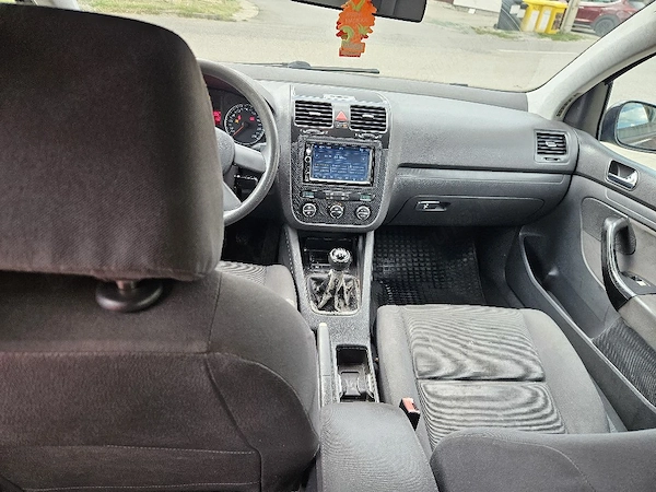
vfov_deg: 58.9
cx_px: 328
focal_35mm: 23
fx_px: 436
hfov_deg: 73.9
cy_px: 246
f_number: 1.8
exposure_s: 1/370
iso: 320
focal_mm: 5.4
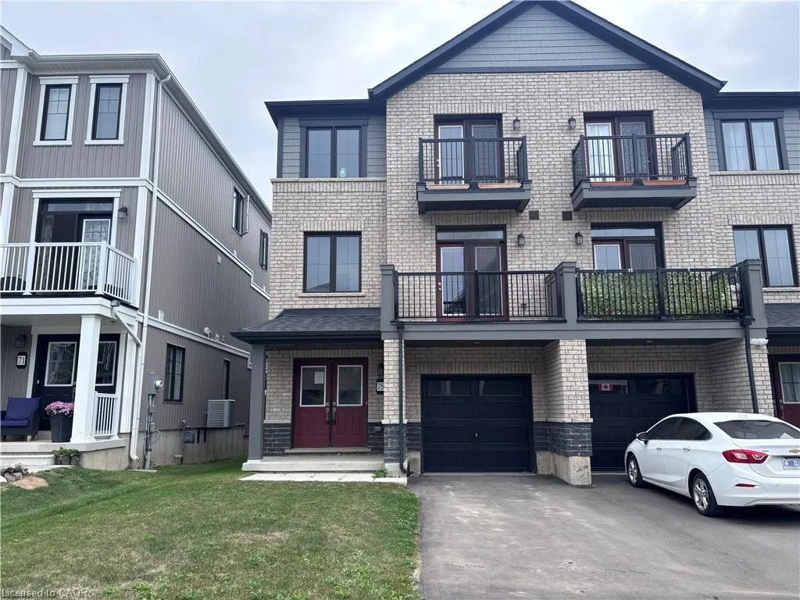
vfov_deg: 53.1
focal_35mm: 26
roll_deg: +1.0
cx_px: 400
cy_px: 300
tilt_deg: +10.4
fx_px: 601
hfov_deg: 67.3
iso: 50
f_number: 1.6
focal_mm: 5.96
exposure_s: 1/970
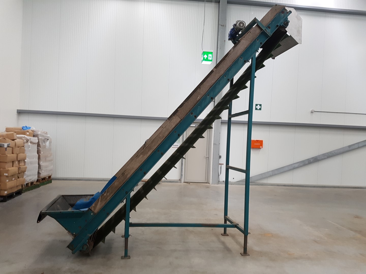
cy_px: 137
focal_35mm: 26
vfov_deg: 53.1
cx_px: 183
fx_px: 275
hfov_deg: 67.3
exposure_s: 1/50
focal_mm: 4.2
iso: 160
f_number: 1.7
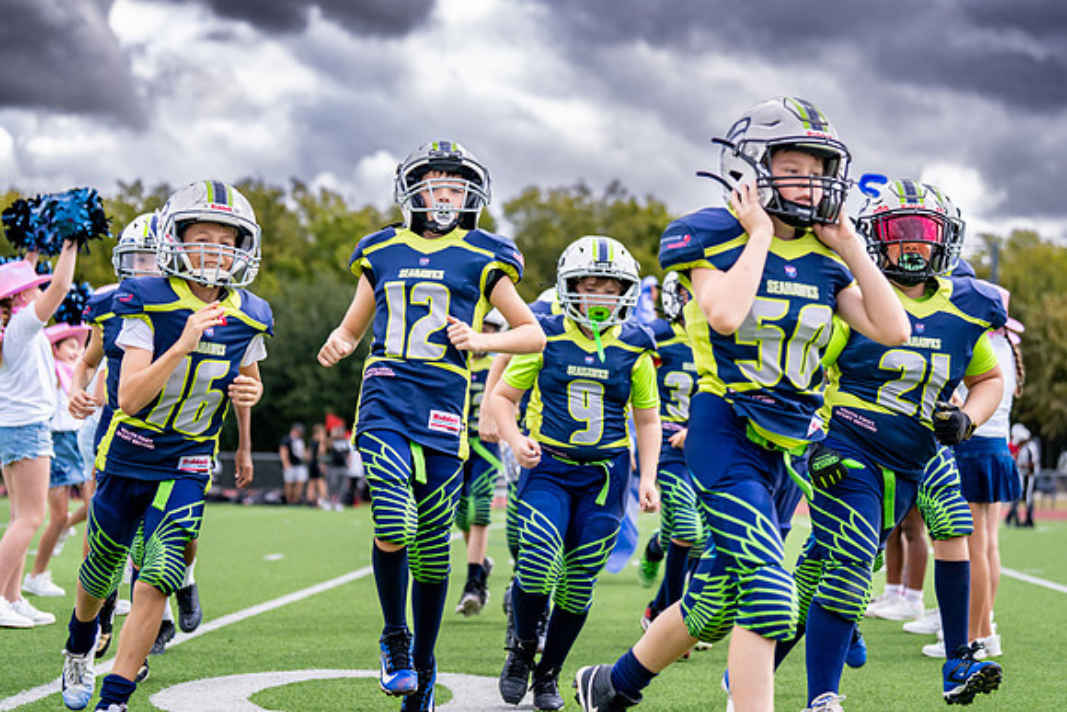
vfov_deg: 17.3
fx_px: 2342
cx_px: 528
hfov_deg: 25.7
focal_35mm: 79
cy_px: 315
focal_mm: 70
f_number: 2.8
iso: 320
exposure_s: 1/2500
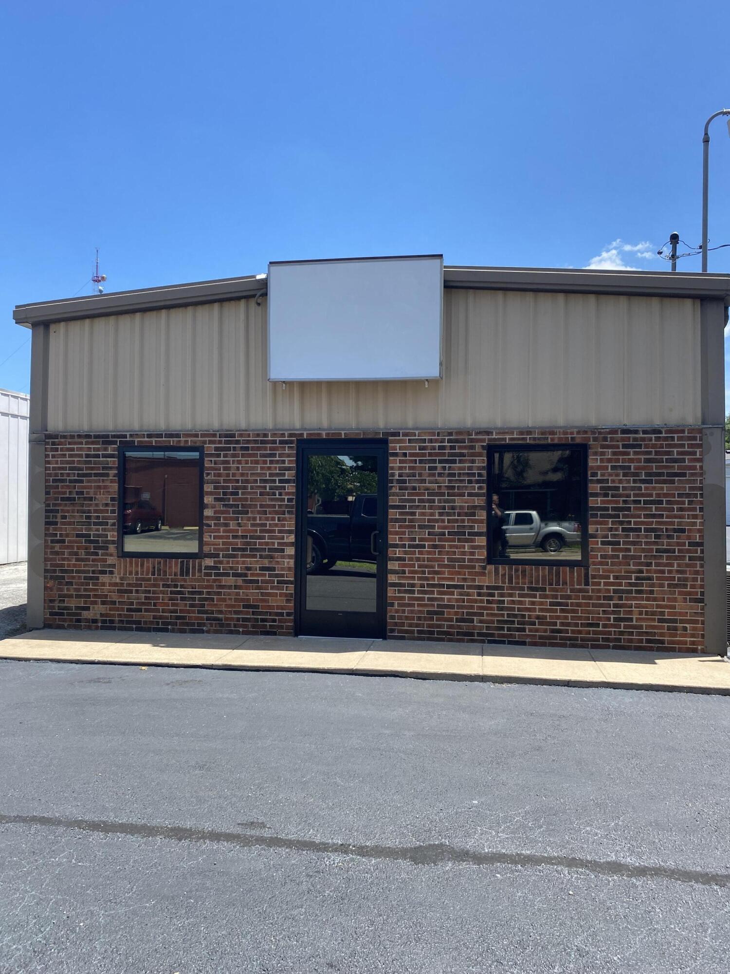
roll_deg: +0.3
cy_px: 487
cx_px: 365
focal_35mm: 26
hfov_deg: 53.1
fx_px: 731
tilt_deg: +1.4
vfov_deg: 67.3
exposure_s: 1/1565
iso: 32
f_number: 1.8
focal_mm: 4.25
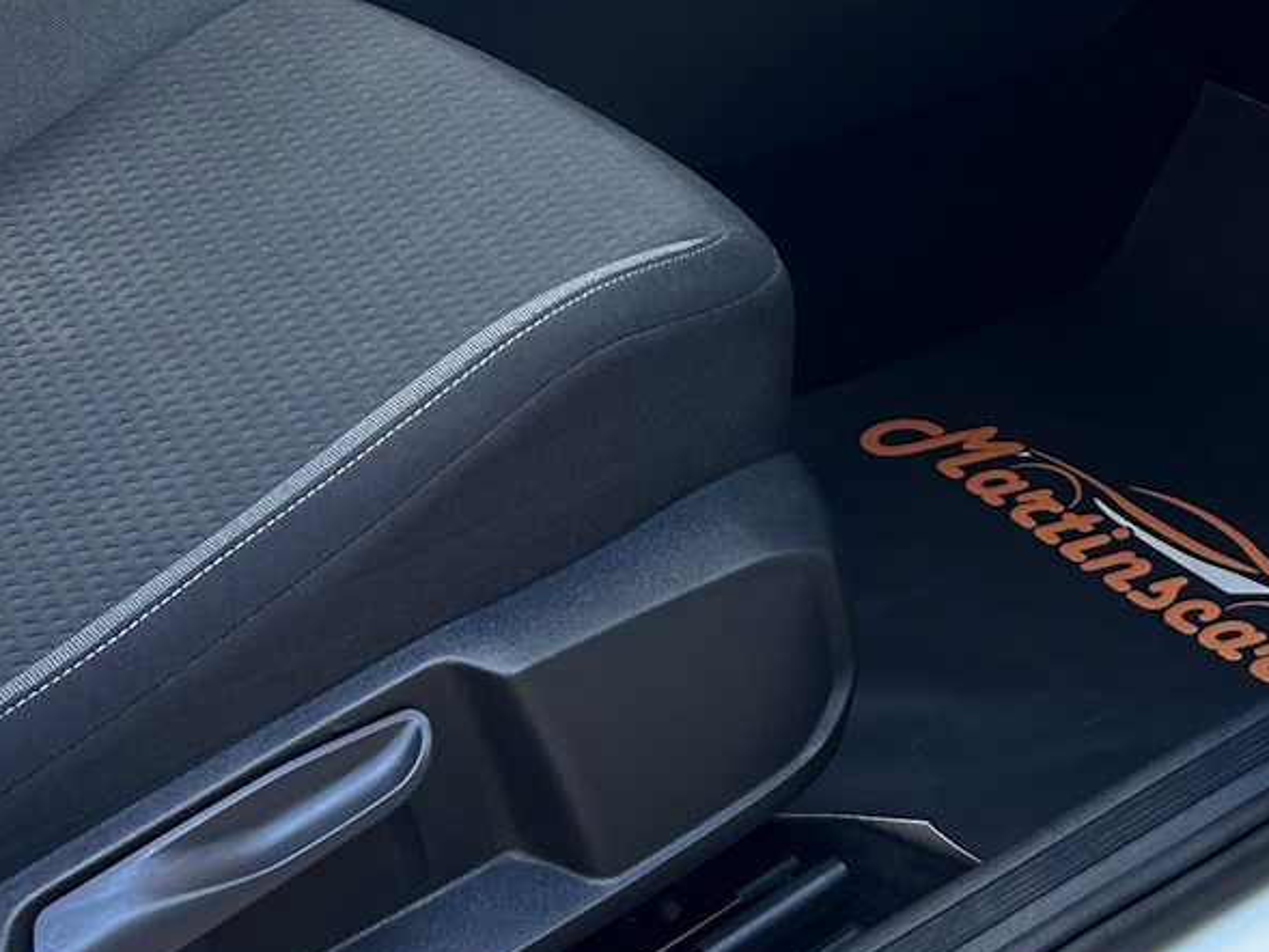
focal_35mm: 89
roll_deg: -0.1
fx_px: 3263
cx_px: 1291
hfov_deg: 21.2
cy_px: -80
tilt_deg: -21.7
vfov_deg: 16.1
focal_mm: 5.7
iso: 50
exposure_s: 1/121
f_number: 1.5
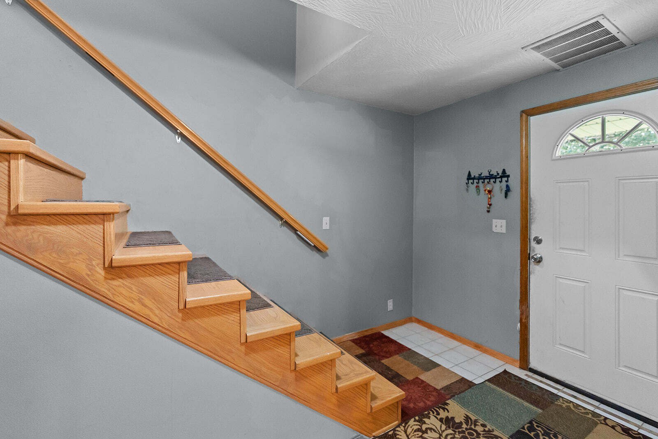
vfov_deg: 73.8
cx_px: 329
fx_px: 292
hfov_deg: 96.7
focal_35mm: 16
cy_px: 220
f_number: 2.8
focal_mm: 16
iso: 2000
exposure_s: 1/50
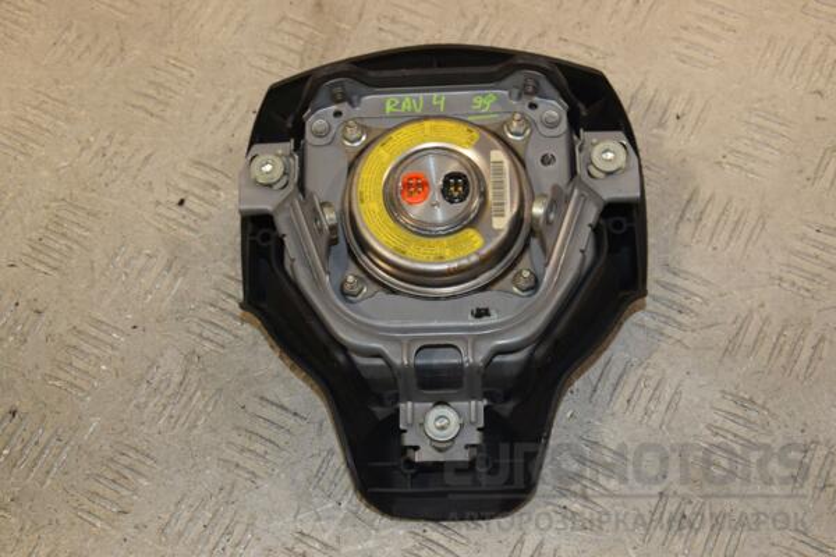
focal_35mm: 57
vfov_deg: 23.8
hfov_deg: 35.1
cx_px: 418
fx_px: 1324
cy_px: 278
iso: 800
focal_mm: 38
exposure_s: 1/200
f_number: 8
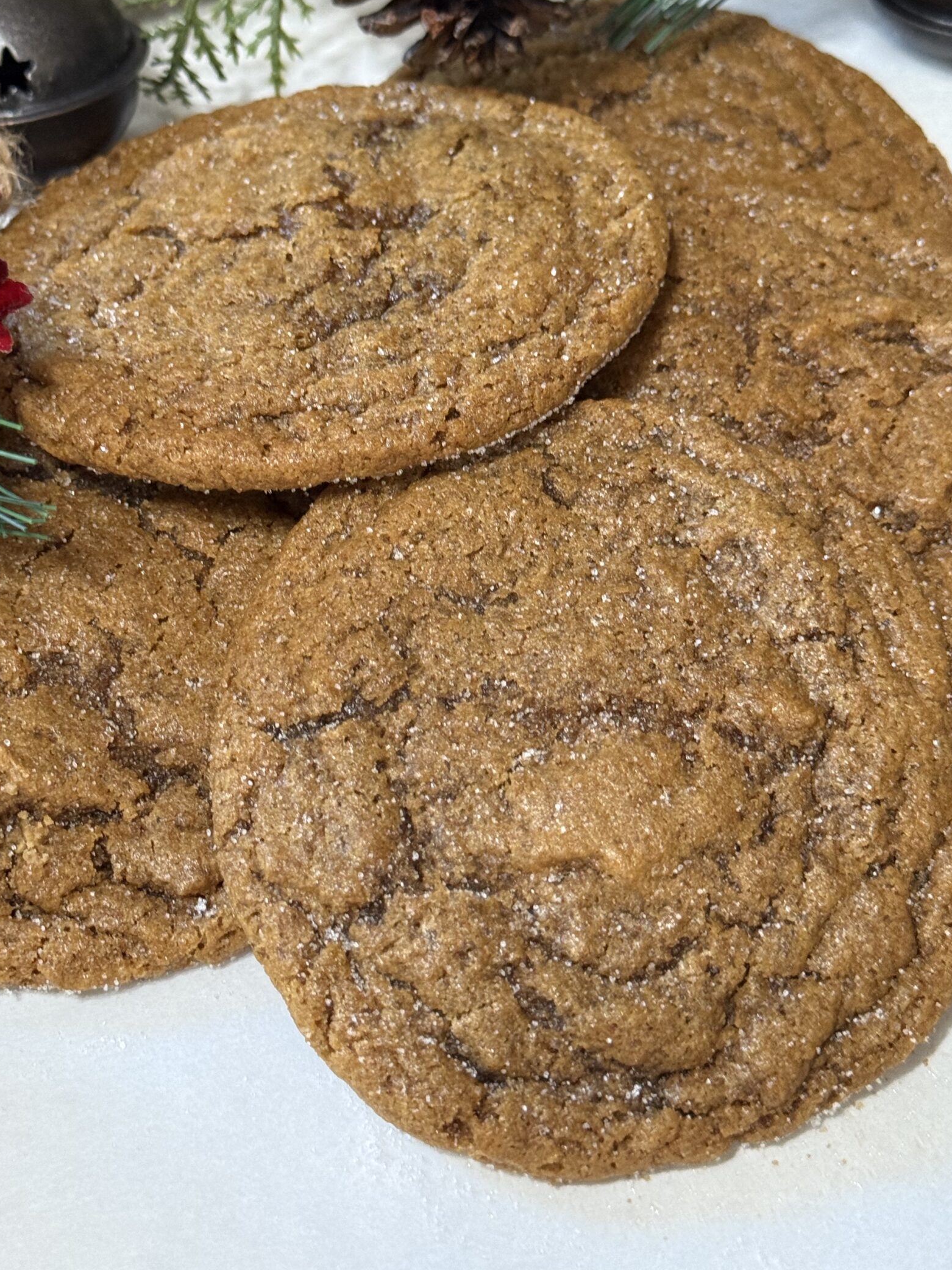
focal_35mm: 59
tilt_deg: -52.3
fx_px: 2164
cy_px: 505
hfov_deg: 24.8
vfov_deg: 32.6
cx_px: 420
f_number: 1.78
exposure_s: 1/40
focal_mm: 6.76
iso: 320
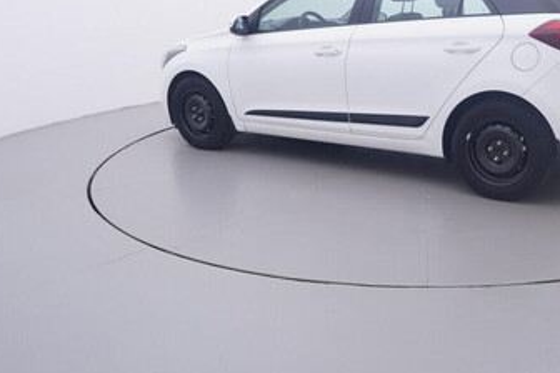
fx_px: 573
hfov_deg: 50.3
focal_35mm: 37
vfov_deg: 36.0
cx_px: 408
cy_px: 157
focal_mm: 15
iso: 200
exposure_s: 1/80
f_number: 5
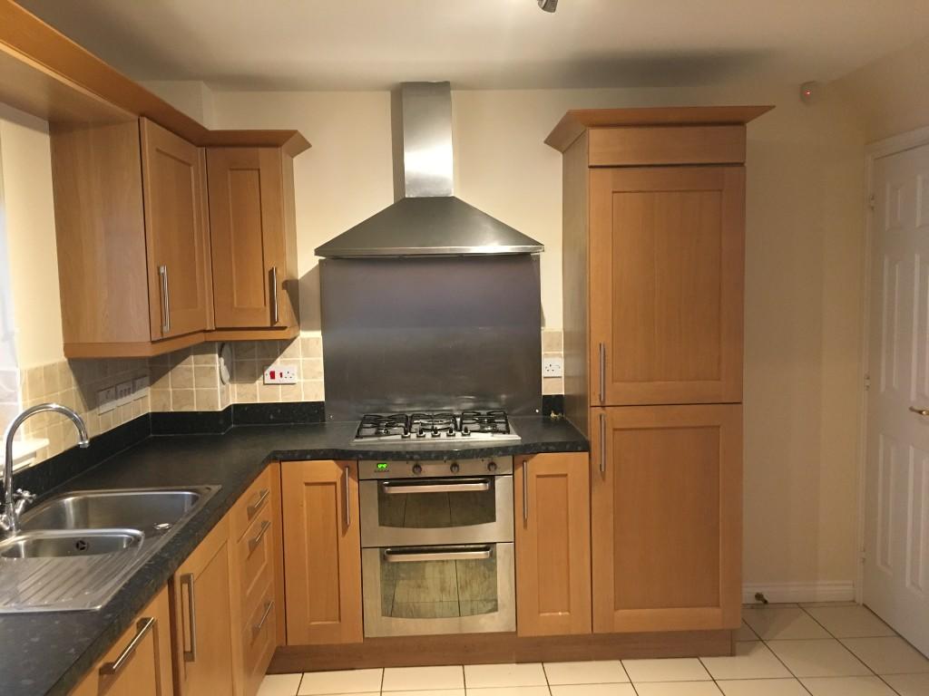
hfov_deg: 61.7
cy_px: 348
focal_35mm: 29
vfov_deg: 48.2
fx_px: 778
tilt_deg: -4.6
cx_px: 464
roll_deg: +1.3
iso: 200
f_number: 2.2
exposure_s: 1/20
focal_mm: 4.15
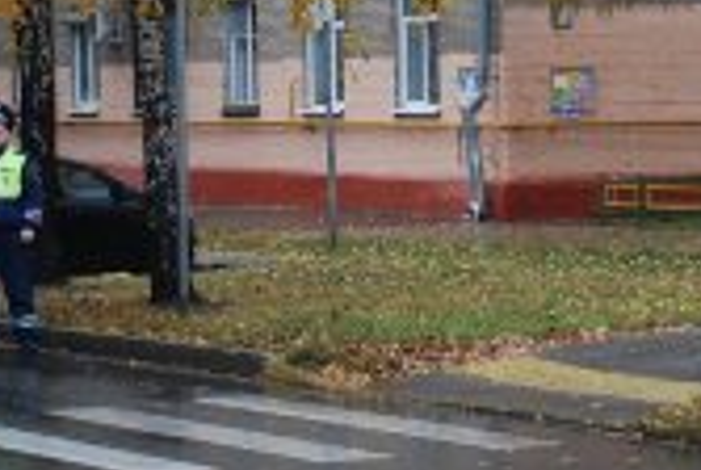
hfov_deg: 11.6
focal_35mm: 177
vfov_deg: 7.7
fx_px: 3453
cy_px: -23
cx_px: 344
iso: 400
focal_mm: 44
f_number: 5
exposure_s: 1/100
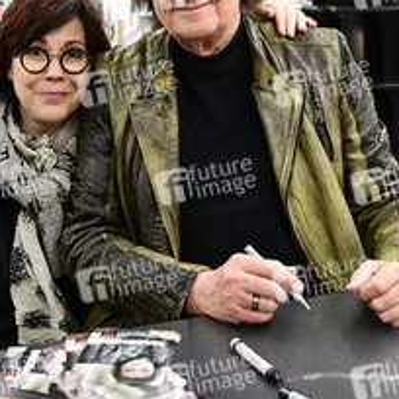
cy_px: 133
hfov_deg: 35.9
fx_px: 613
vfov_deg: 35.7
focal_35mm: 47
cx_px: 154
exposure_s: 1/200
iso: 800
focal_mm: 25
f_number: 2.8
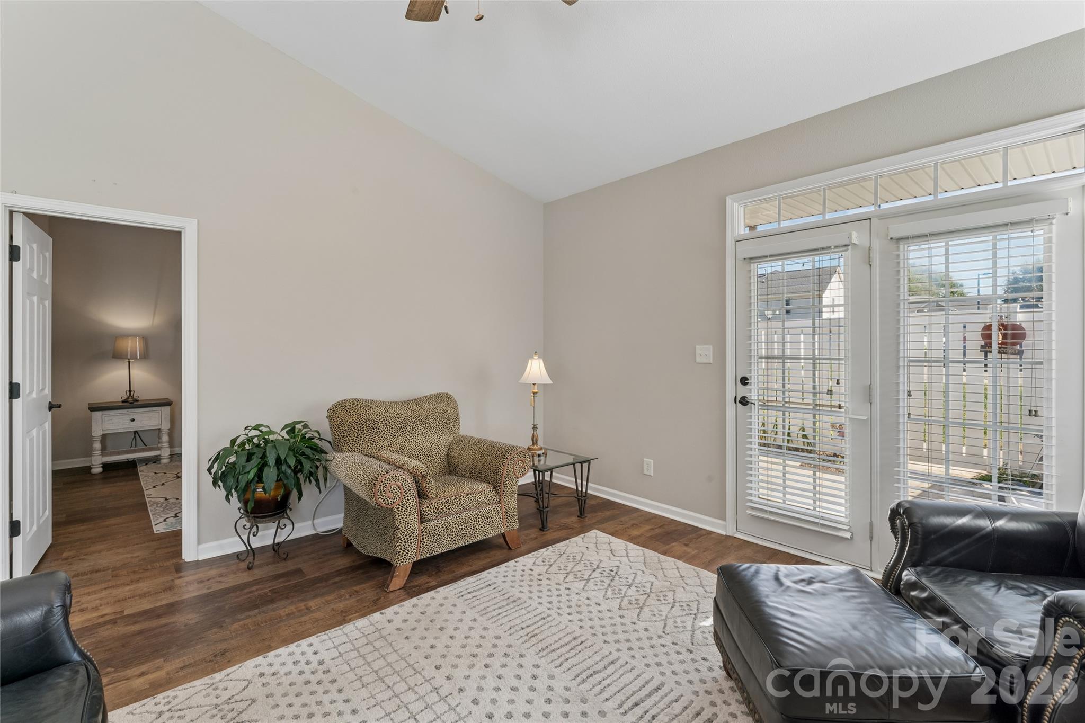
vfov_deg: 73.4
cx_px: 542
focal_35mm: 16
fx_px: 485
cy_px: 362
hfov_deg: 96.4
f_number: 13
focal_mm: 16.1
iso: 400
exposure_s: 1/30
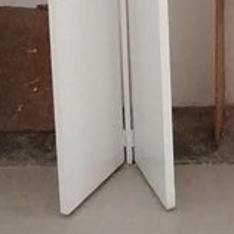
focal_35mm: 81
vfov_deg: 19.7
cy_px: -68
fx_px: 619
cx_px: 247
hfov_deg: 20.5
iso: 186
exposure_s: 1/40
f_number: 2.2
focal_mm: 1.42
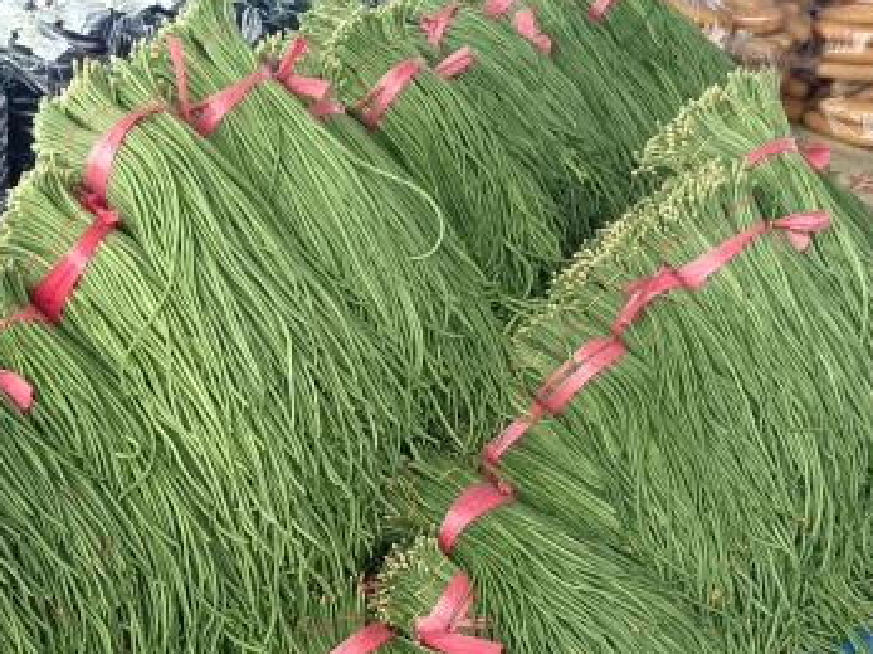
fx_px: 1513
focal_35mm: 60
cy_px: 747
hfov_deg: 31.2
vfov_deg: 22.8
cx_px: 146
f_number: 1.8
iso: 390
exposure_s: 1/50
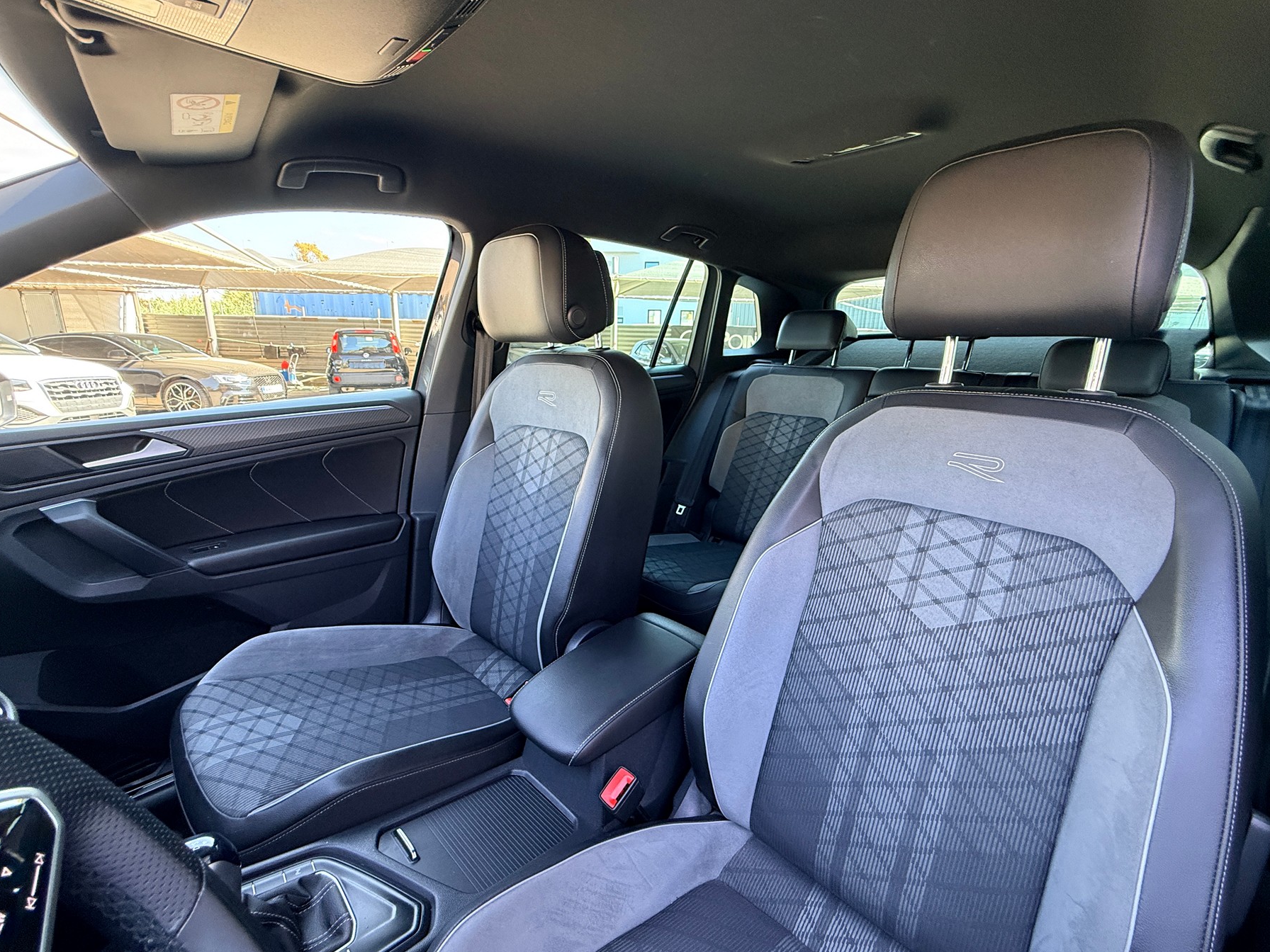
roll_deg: -1.1
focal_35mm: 15
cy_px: 486
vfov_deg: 81.7
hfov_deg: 98.2
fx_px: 550
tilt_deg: -13.0
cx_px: 627
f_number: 2.2
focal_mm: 2.22
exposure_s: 1/99
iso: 250
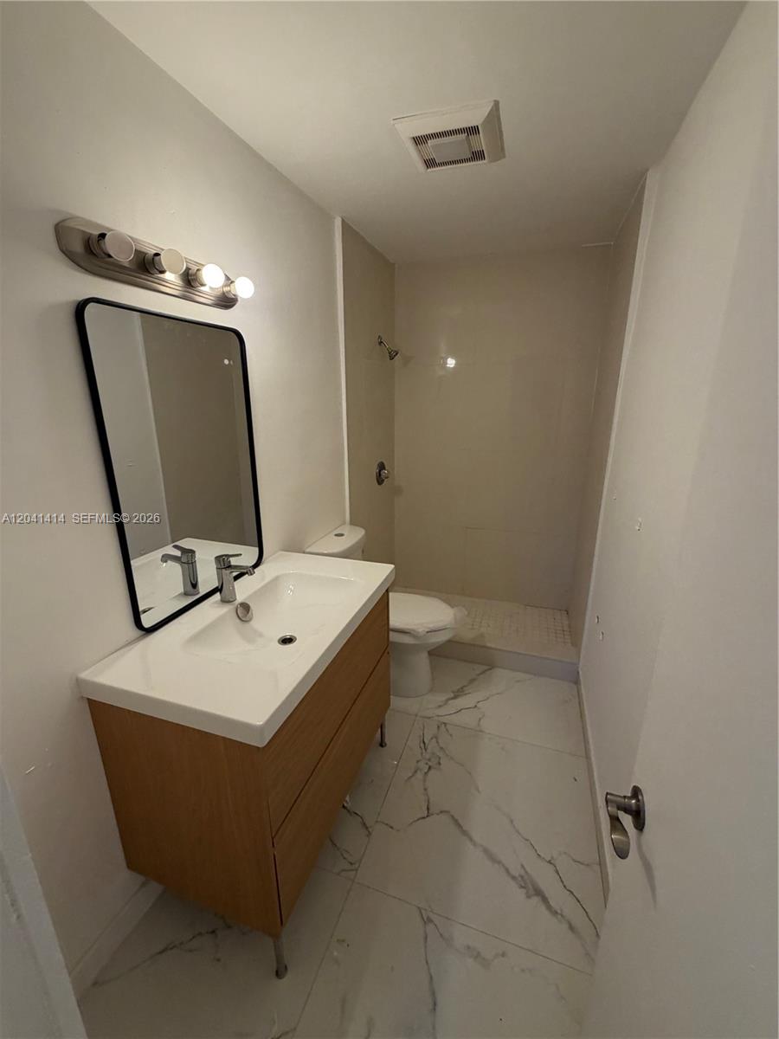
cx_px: 390
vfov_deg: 102.1
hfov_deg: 85.7
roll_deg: +0.3
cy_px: 520
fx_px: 420
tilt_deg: -16.2
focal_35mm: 14
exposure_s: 1/120
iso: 200
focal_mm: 2.22
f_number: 2.2
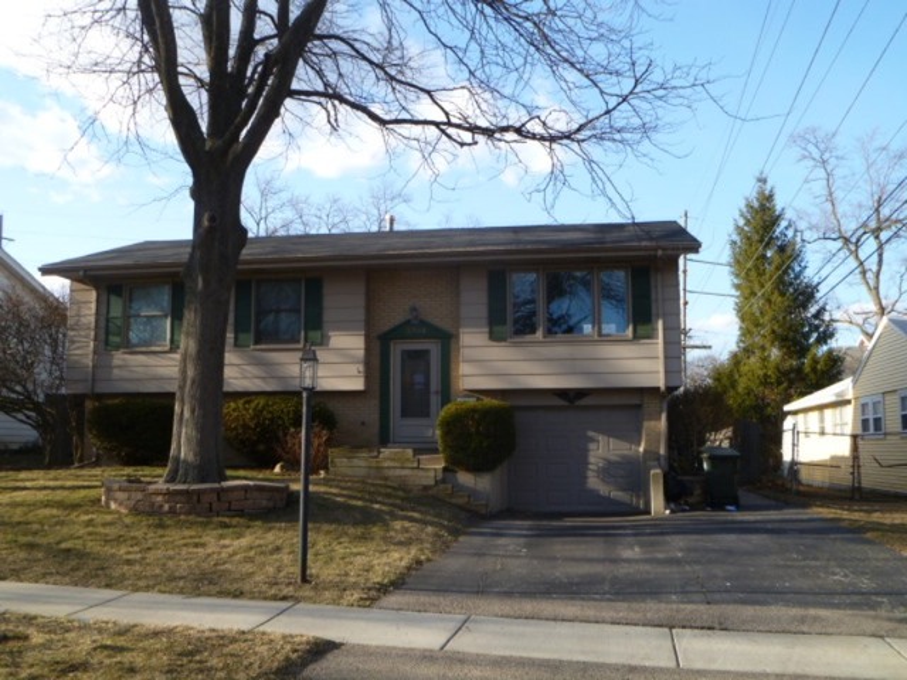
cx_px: 454
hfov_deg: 54.0
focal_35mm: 34
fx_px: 891
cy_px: 340
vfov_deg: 41.8
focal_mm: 6.1
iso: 80
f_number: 3.6
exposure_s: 1/250
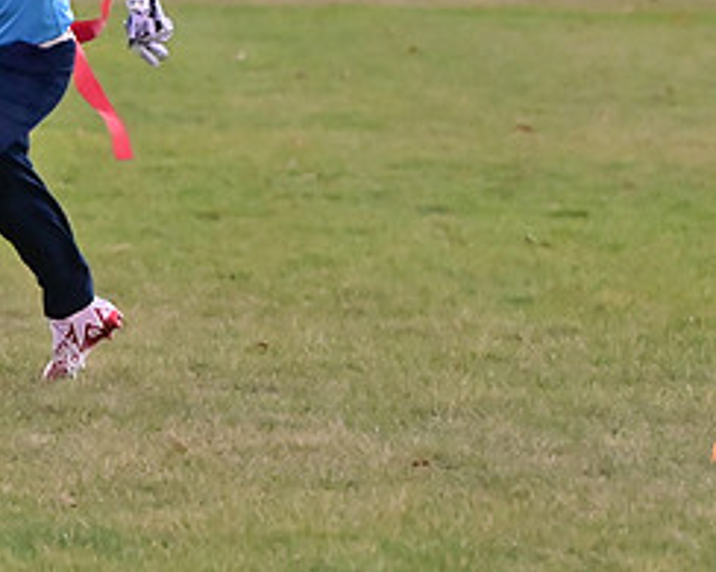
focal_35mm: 451
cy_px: 131
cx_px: 53
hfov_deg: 4.3
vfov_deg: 3.4
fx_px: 9553
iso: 6400
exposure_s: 1/500
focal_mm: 135
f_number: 4
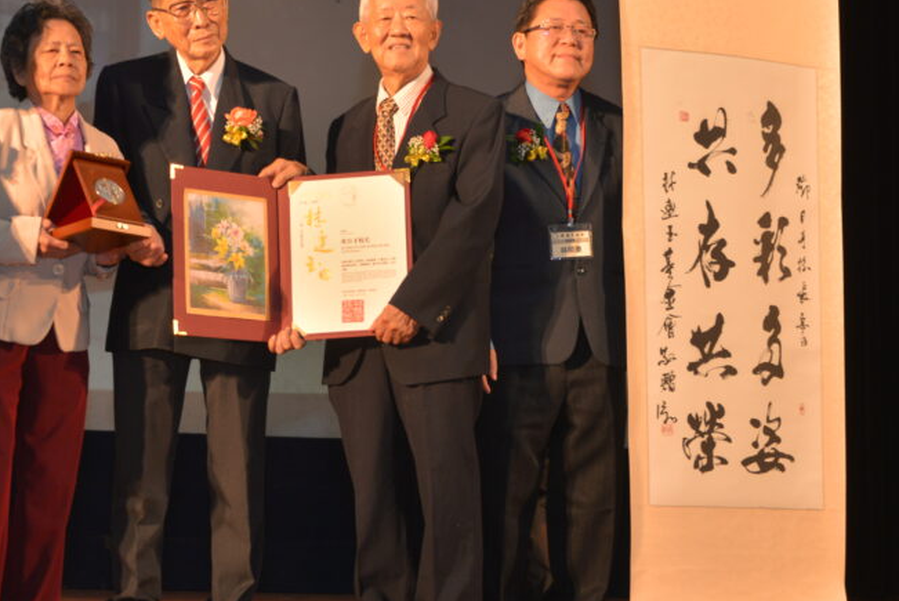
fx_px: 2174
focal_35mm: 87
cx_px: 355
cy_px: 272
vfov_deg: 15.7
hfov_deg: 23.3
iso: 500
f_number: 4.5
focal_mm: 55
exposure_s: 1/60
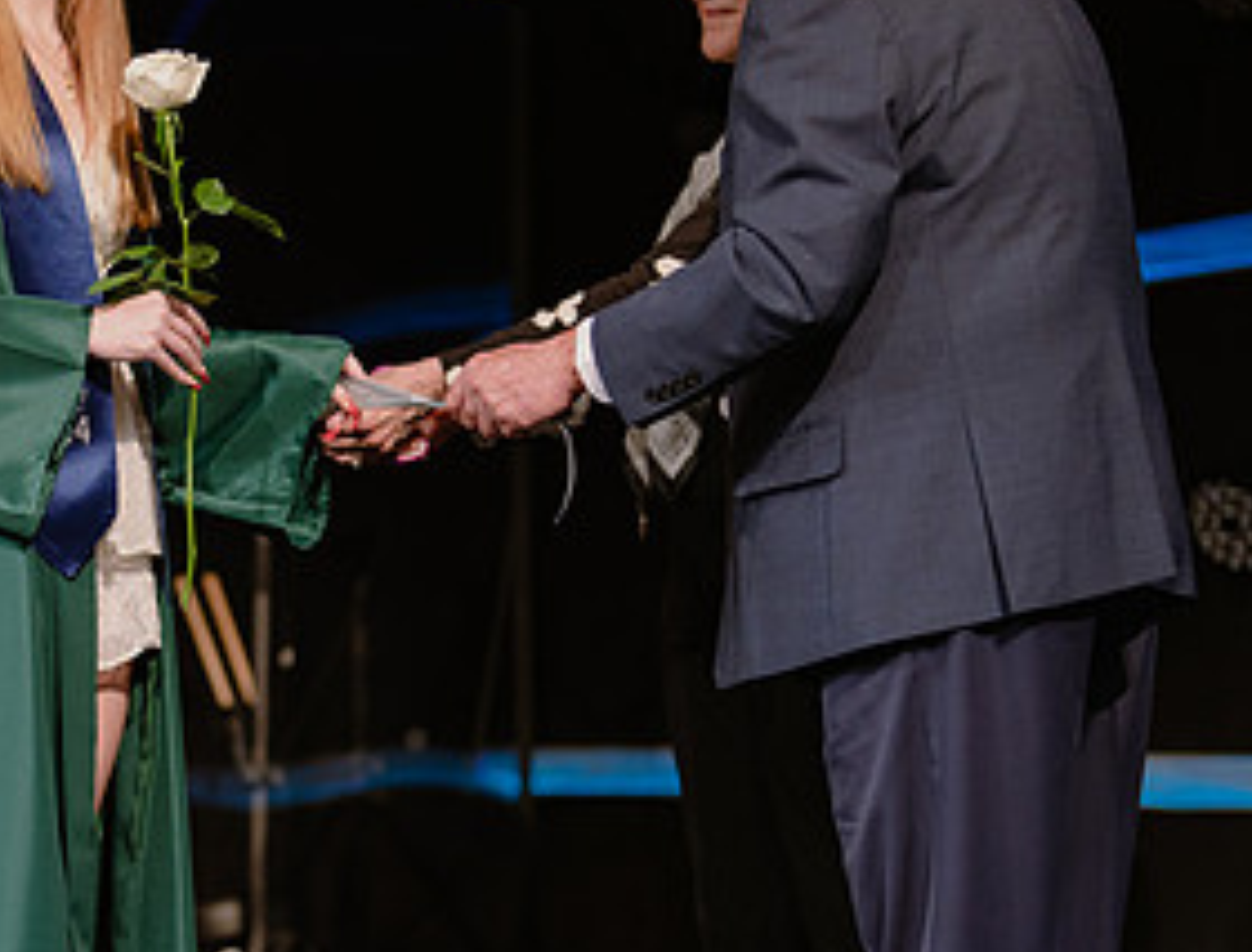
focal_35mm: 114
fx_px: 4144
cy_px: 494
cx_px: 349
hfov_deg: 17.1
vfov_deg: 13.1
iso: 640
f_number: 1.2
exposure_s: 1/320
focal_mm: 50
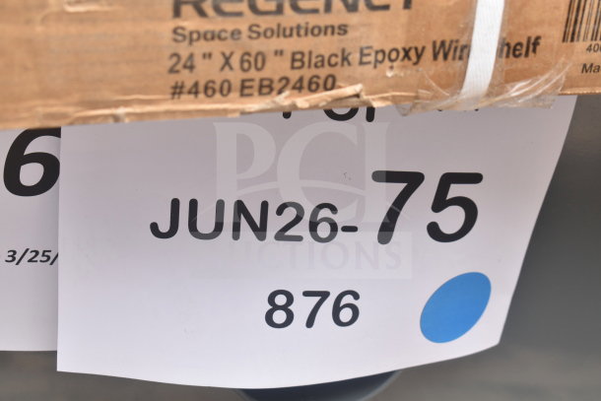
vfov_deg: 16.6
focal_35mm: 82
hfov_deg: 24.6
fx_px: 1378
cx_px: 300
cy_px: 200
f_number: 5.6
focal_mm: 55
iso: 220
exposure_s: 1/100
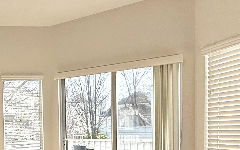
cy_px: 140
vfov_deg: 26.9
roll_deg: +1.7
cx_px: 13
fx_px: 301
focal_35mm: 46
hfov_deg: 39.5
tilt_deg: -2.0
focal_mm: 2.22
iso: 50
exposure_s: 1/726
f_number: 2.2
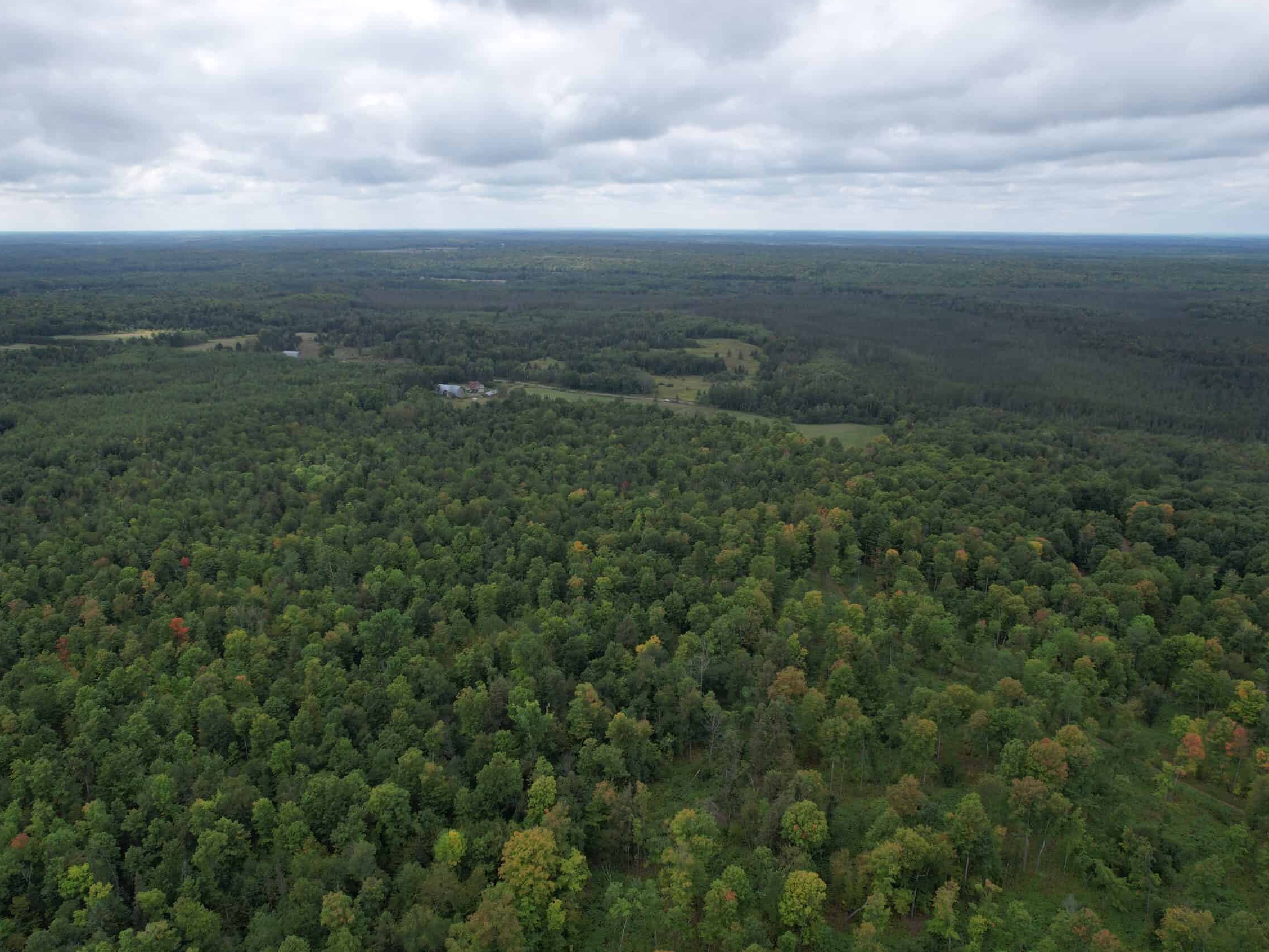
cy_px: 474
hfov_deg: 71.6
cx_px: 610
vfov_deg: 56.8
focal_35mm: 24
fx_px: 880
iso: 100
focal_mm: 8.38
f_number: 2.8
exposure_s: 1/1250
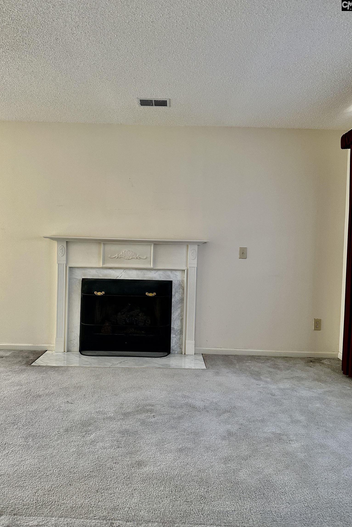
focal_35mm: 25
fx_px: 367
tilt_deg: -1.0
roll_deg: -2.2
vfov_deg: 71.5
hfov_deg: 51.3
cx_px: 165
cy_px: 263
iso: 250
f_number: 1.78
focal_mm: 6.86
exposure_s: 1/60
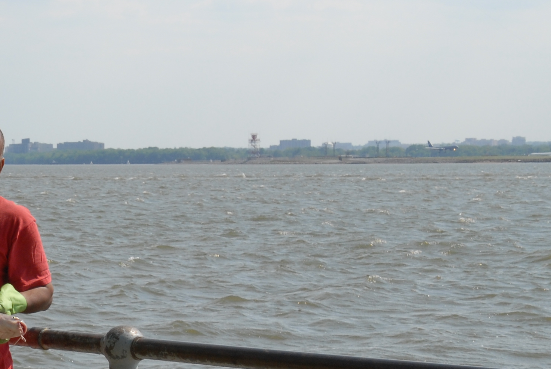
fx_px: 2054
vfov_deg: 10.2
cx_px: -163
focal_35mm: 134
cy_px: 313
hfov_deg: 14.6
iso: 200
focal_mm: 34
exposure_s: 1/250
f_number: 11
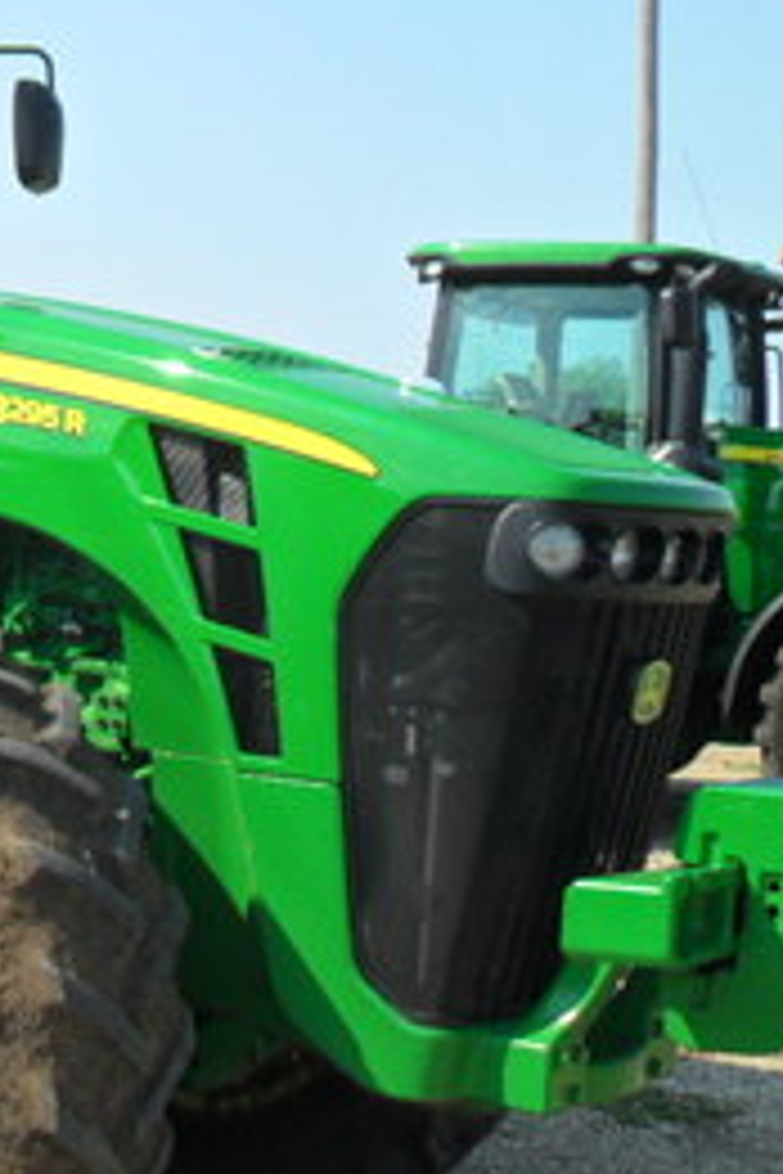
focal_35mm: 76
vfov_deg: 26.6
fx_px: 2479
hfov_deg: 16.9
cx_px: -248
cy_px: 544
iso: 100
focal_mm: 6.2
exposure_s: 1/125
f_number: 8.9
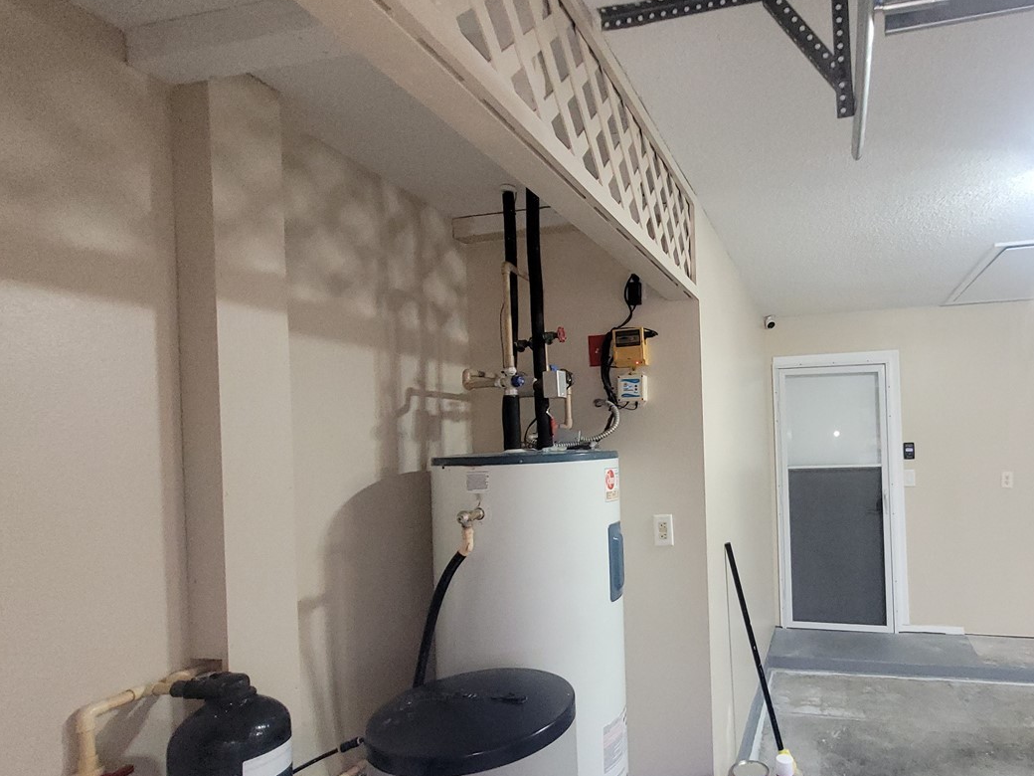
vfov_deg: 65.8
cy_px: 433
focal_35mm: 20
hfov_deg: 79.0
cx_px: 691
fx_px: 597
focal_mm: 1.74
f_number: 2.2
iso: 200
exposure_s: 1/60
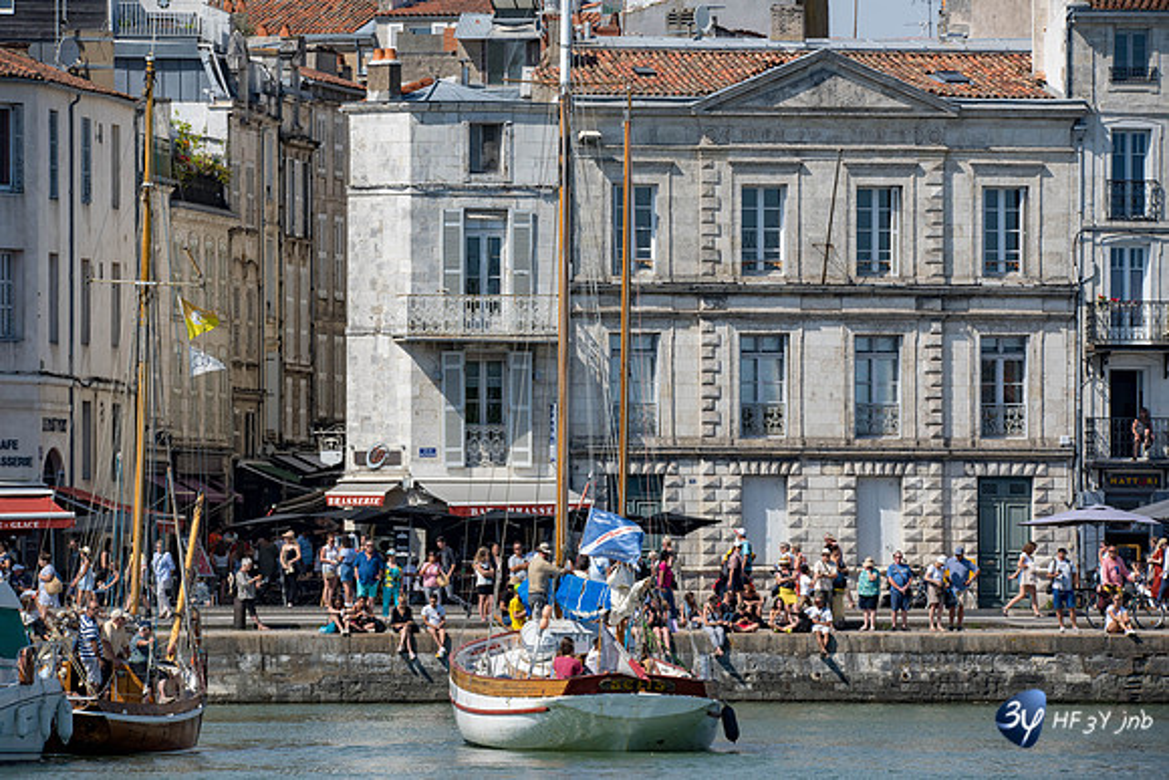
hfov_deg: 6.2
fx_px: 10718
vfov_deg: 4.2
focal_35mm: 330
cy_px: 390
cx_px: 584
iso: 320
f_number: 11
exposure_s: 1/800
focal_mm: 330
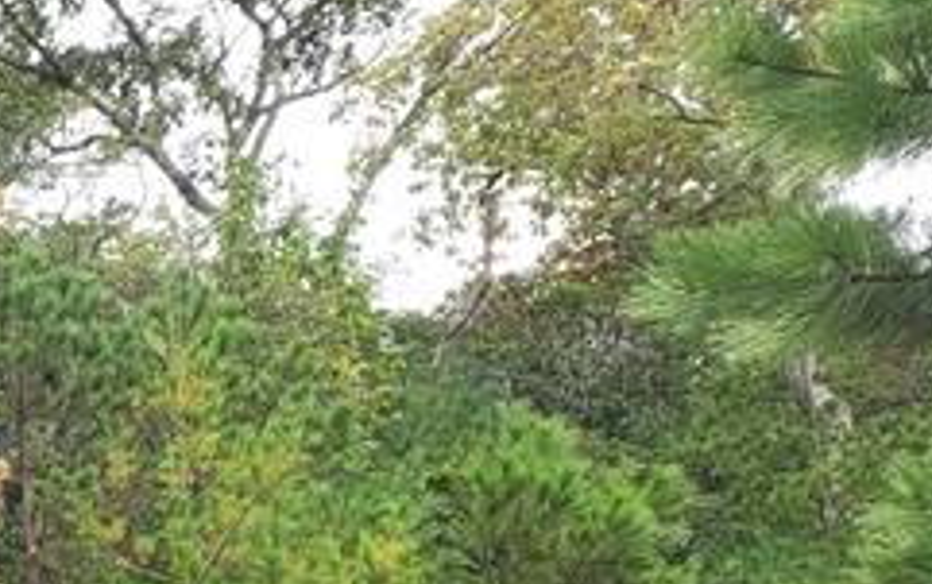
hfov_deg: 14.4
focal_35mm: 117
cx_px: -1017
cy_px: 1025
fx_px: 2974
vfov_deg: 10.6
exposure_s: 1/235
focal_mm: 4.3
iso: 50
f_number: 2.4
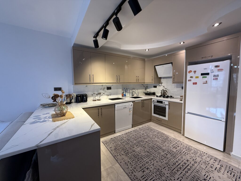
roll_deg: +1.0
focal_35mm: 14
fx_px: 97
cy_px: 90
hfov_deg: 102.1
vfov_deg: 85.7
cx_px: 120
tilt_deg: -3.7
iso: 160
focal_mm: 2.22
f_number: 2.2
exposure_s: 1/100
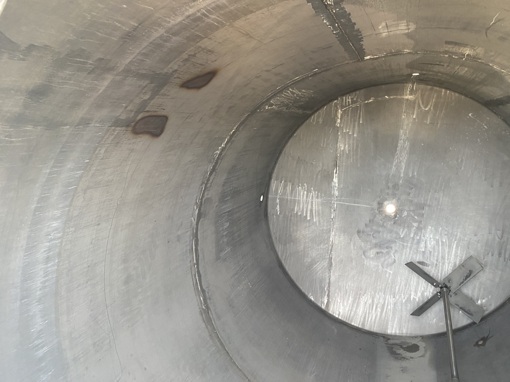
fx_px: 383
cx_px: 255
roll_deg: +8.6
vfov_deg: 53.1
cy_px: 191
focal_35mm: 26
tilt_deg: -8.8
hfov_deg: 67.3
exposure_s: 1/60
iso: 320
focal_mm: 4.25
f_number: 1.8
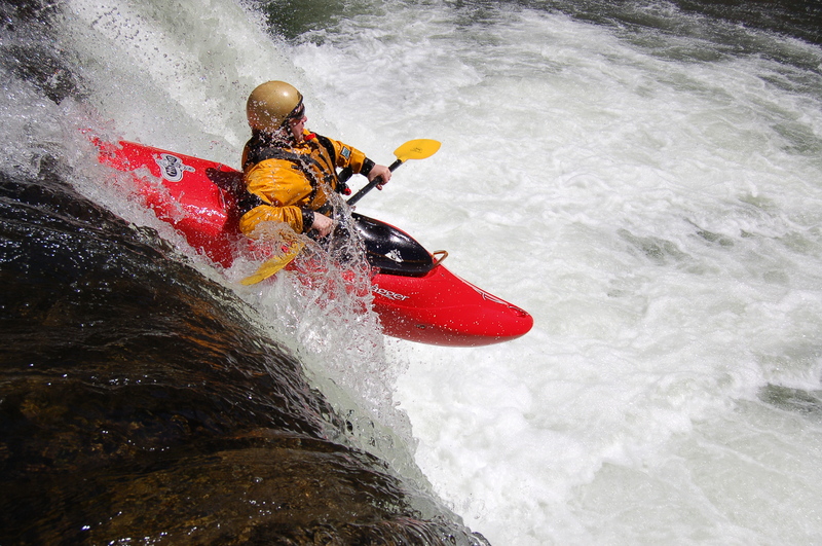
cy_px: 273
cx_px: 411
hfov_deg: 49.6
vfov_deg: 34.1
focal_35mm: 39
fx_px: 889
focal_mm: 26
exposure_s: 1/1600
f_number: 6.3
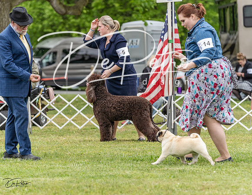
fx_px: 1360
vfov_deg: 8.2
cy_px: 98
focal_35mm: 185
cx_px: 126
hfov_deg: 10.6
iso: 640
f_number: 4.5
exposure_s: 1/1000
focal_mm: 162
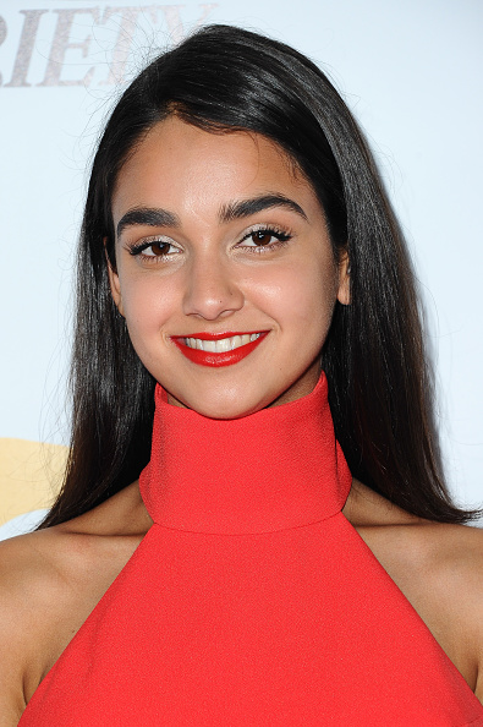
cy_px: 364
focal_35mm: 145
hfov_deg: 9.4
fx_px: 2923
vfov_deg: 14.2
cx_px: 242
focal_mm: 145
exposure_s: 1/250
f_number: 7.1
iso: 800
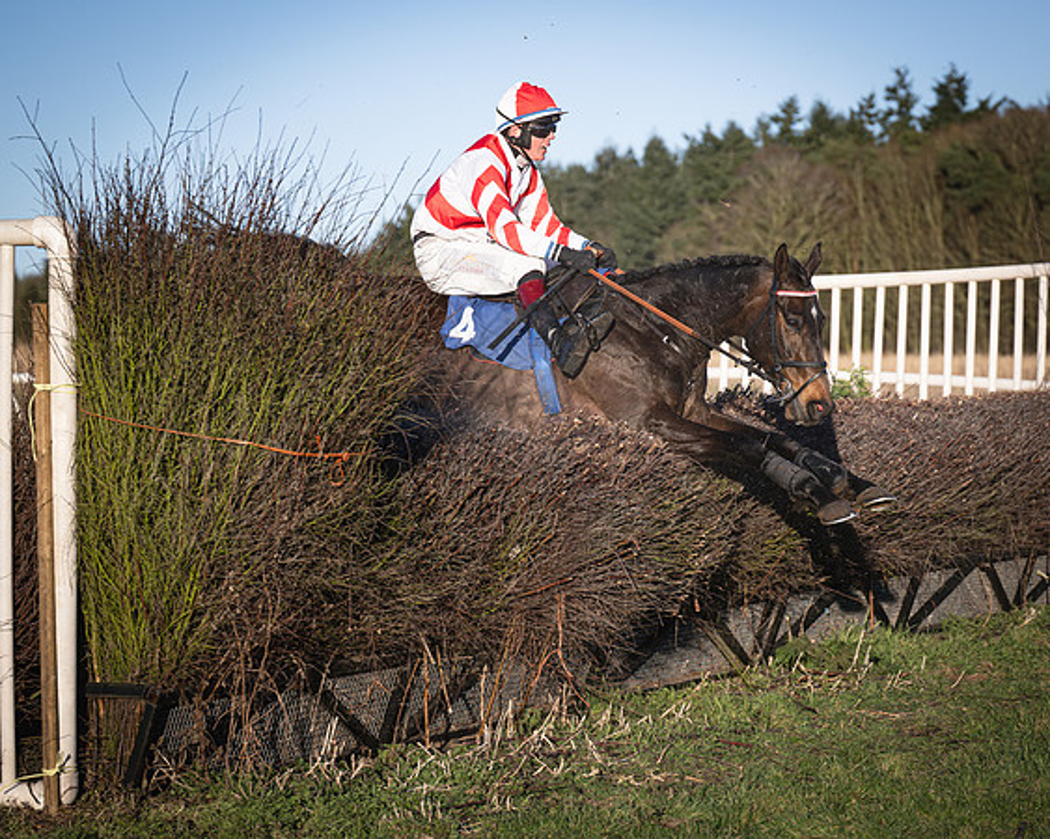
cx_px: 632
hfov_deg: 17.8
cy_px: 447
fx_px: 3344
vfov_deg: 14.3
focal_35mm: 108
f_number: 2.8
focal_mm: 70
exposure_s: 1/2000
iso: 100
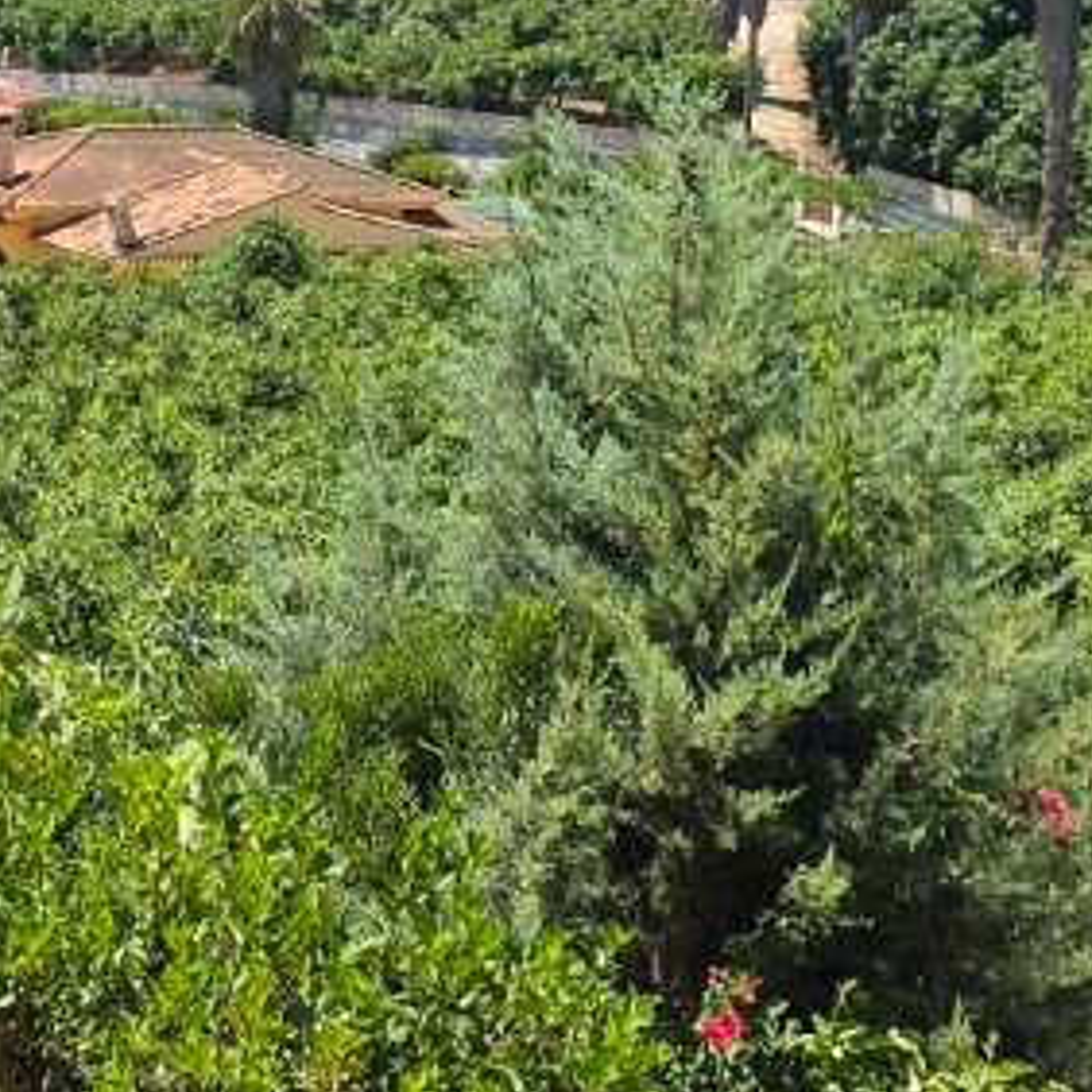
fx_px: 3855
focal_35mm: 108
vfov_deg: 16.1
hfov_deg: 16.0
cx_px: 228
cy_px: 366
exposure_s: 1/5151
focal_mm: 6.5
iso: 64
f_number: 1.4
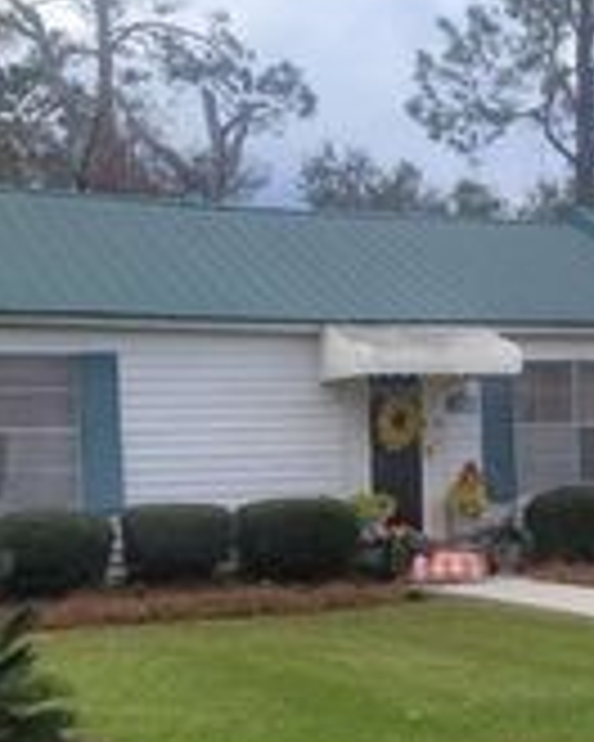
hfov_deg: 18.9
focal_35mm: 77
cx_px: 688
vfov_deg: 24.6
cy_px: 497
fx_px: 1692
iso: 40
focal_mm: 5.4
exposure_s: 1/1441
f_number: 1.8
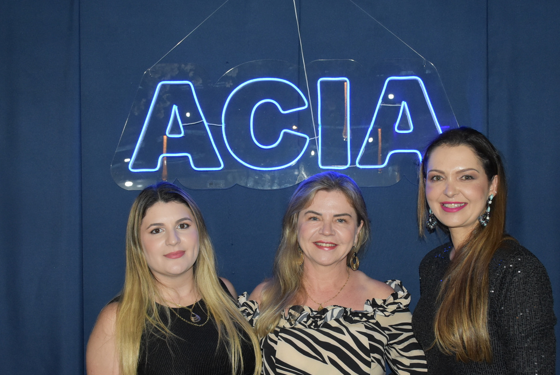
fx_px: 632
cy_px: 211
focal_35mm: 41
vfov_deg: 33.0
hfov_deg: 47.8
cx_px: 297
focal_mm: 23
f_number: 5.6
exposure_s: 1/100
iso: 1600
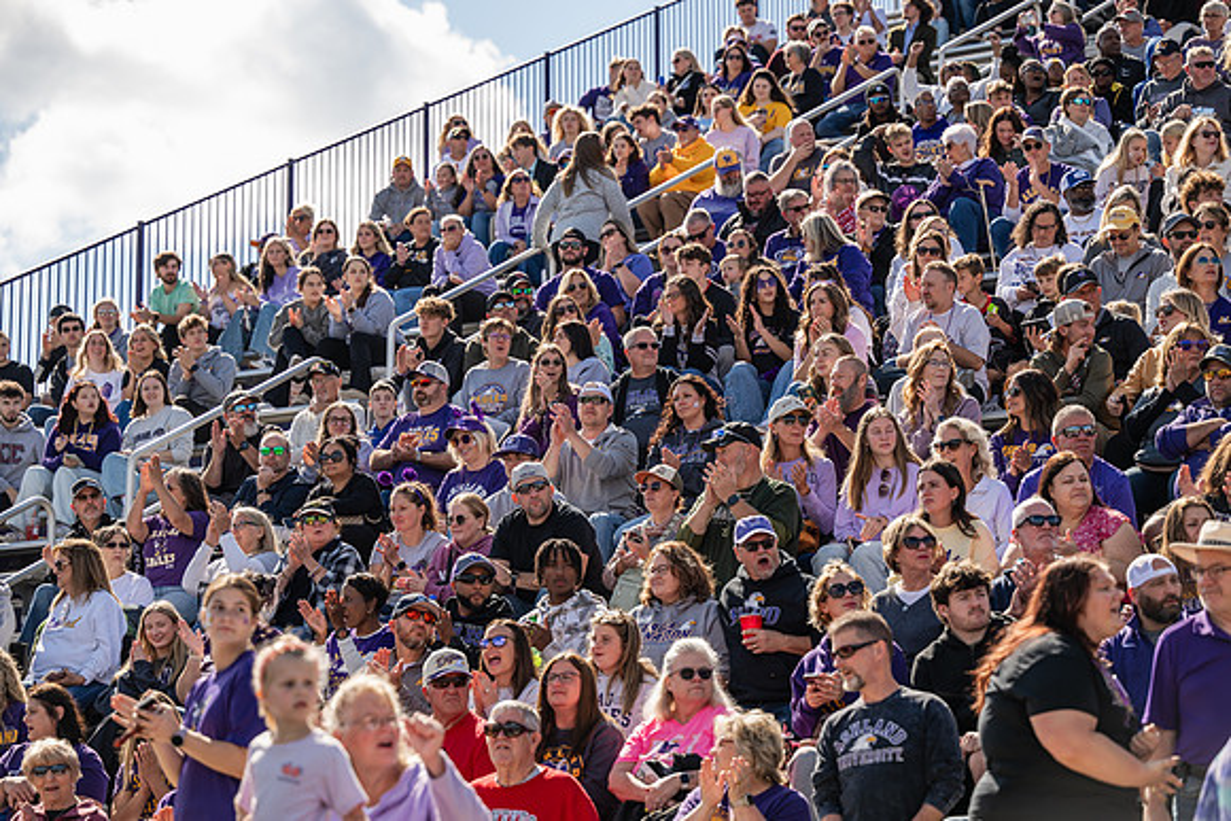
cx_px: 616
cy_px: 410
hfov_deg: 20.6
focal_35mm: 99
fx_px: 3386
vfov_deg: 13.8
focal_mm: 99
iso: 64
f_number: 3.2
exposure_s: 1/500
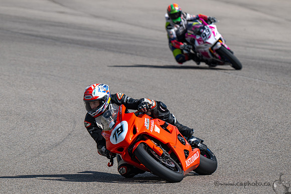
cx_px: 158
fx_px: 4322
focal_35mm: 535
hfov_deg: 3.9
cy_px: 117
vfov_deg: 2.6
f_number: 6.3
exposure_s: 1/1250
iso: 125
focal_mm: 370
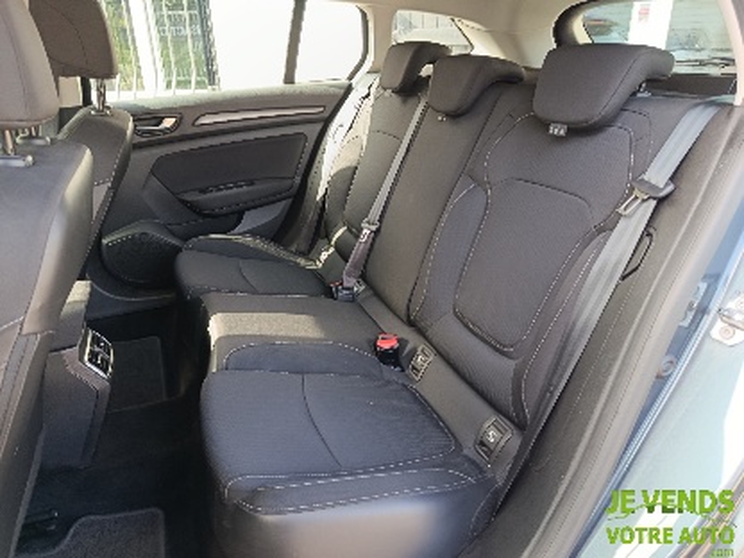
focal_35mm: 24
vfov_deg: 56.8
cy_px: 279
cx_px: 372
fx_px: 516
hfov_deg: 71.6
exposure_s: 1/100
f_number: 1.7
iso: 364
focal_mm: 5.24
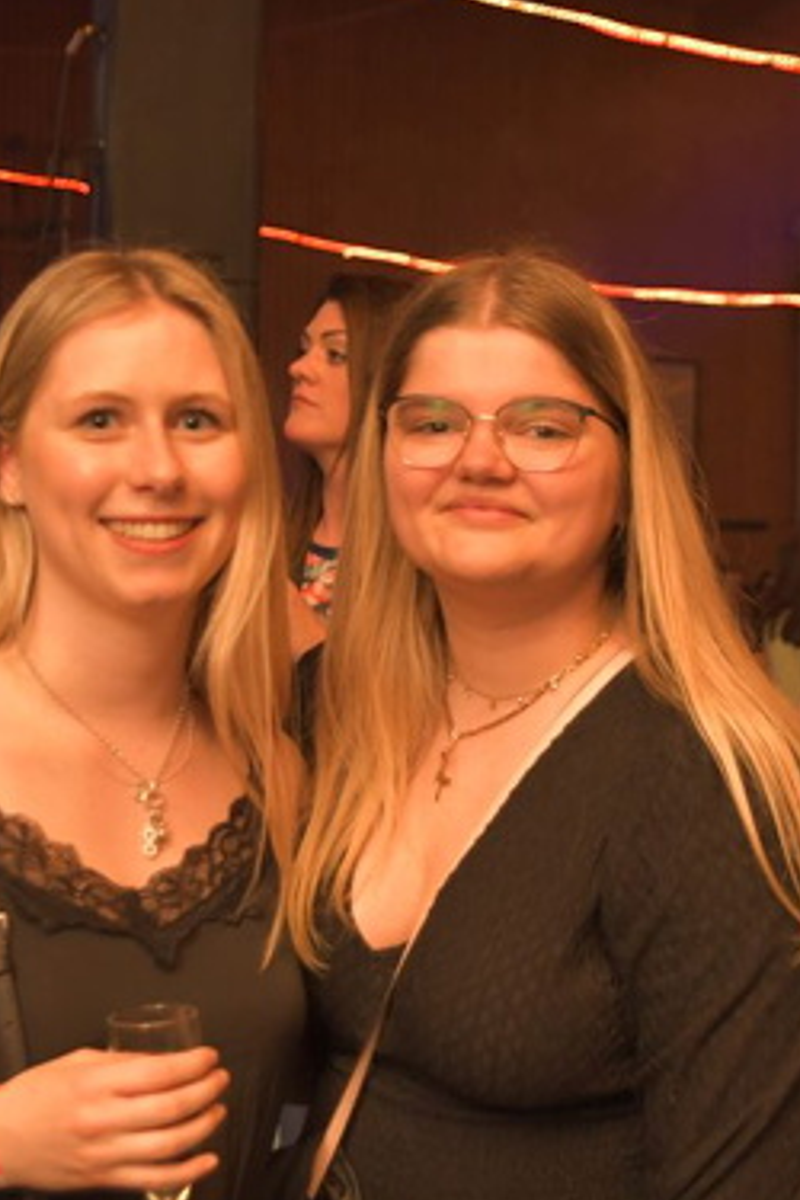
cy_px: 637
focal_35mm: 76
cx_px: 496
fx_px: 2533
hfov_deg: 17.9
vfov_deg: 26.6
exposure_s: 1/200
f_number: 2.8
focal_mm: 24
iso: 1250
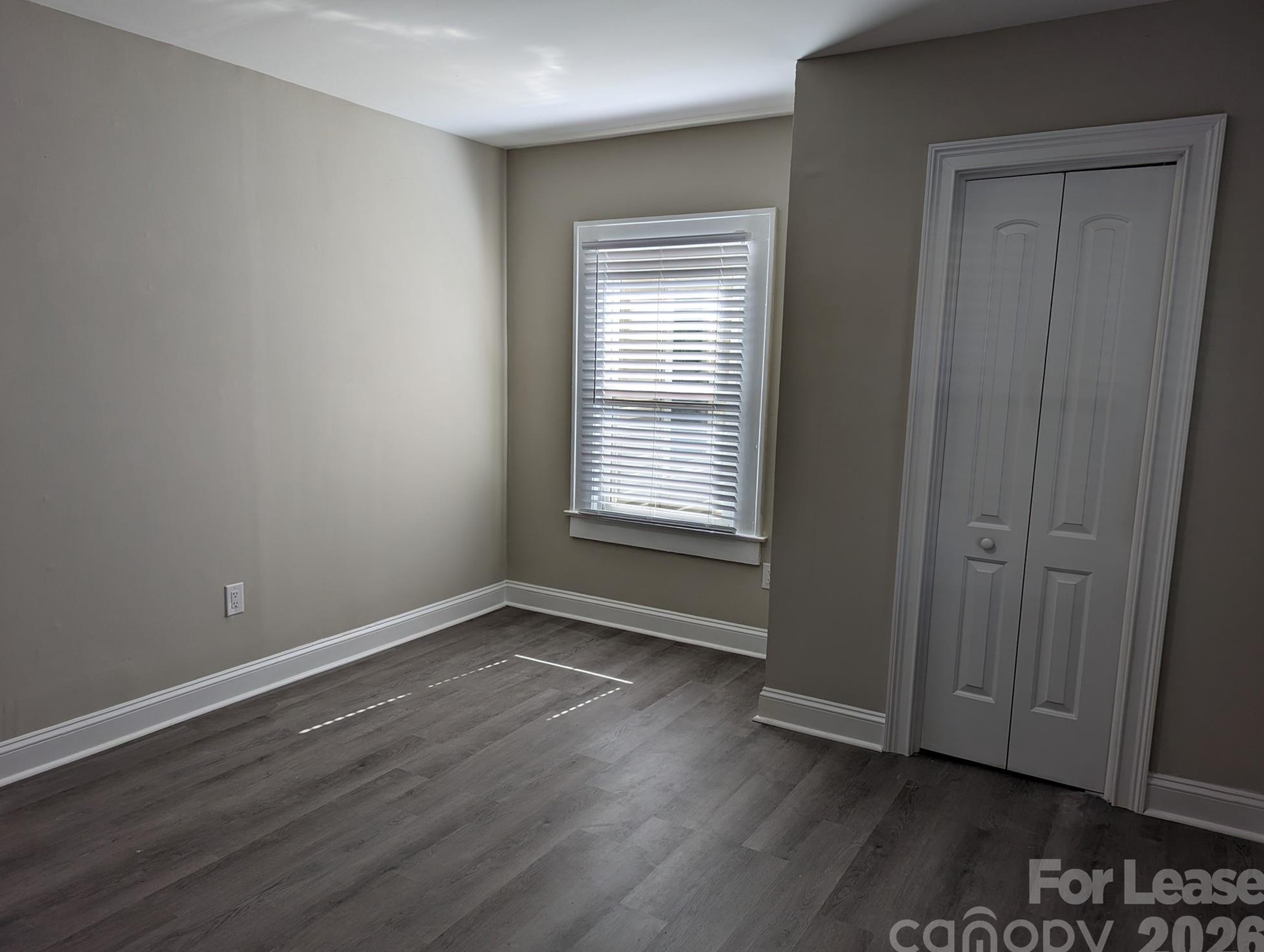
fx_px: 914
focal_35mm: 25
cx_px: 618
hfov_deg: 69.3
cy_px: 490
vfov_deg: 55.0
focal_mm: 6.81
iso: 48
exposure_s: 1/618
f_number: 1.85
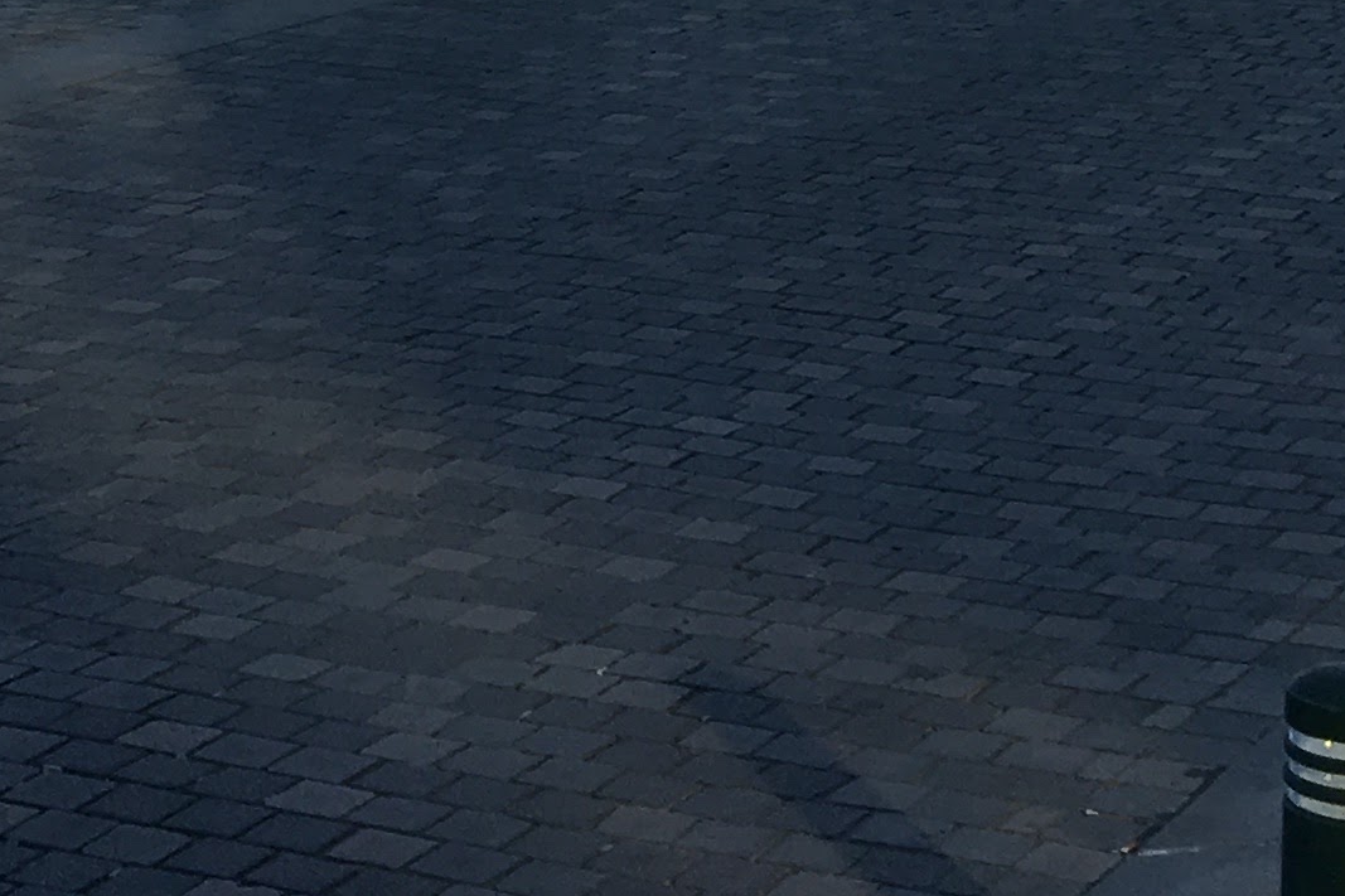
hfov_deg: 17.9
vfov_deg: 11.0
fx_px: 4258
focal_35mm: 114
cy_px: -847
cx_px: 595
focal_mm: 4.15
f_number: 2.2
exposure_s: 1/1202
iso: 25
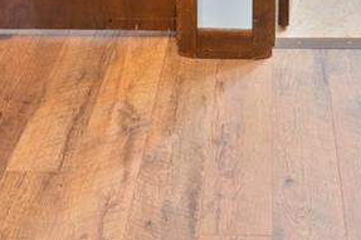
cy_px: -410
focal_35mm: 67
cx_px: 263
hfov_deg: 29.7
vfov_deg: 12.7
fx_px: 671
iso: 100
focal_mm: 12
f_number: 9
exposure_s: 25
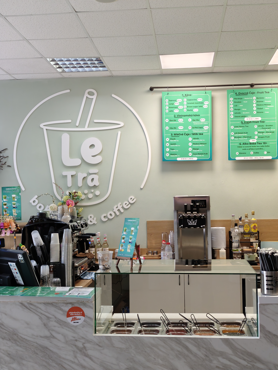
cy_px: 185
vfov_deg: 41.2
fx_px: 493
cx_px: 139
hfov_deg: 31.5
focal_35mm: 46
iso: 250
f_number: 1.63
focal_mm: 8.72
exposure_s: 1/100
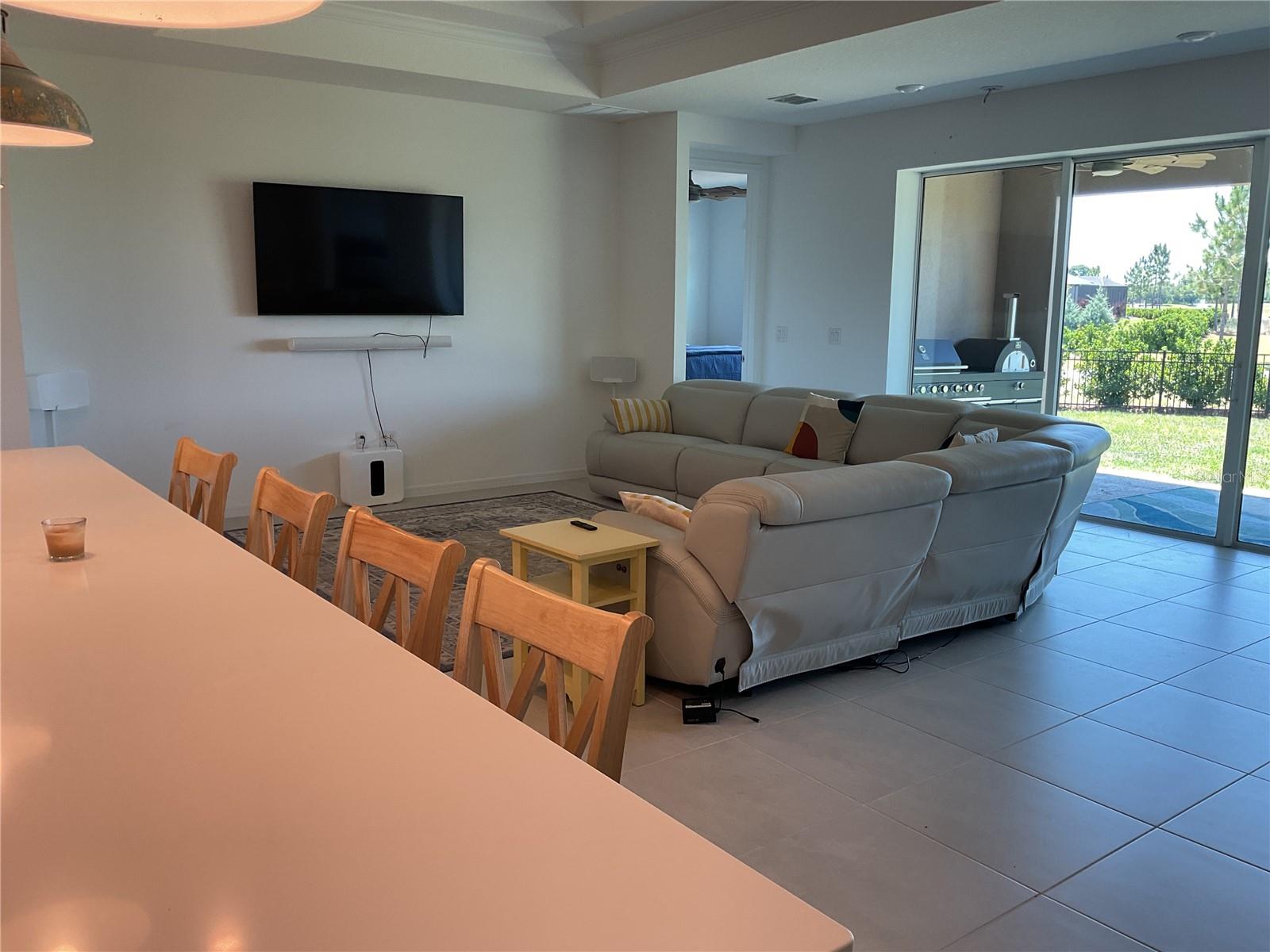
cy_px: 476
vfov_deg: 48.2
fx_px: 1064
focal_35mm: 29
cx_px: 635
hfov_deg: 61.7
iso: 50
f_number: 1.8
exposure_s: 1/120
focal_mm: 3
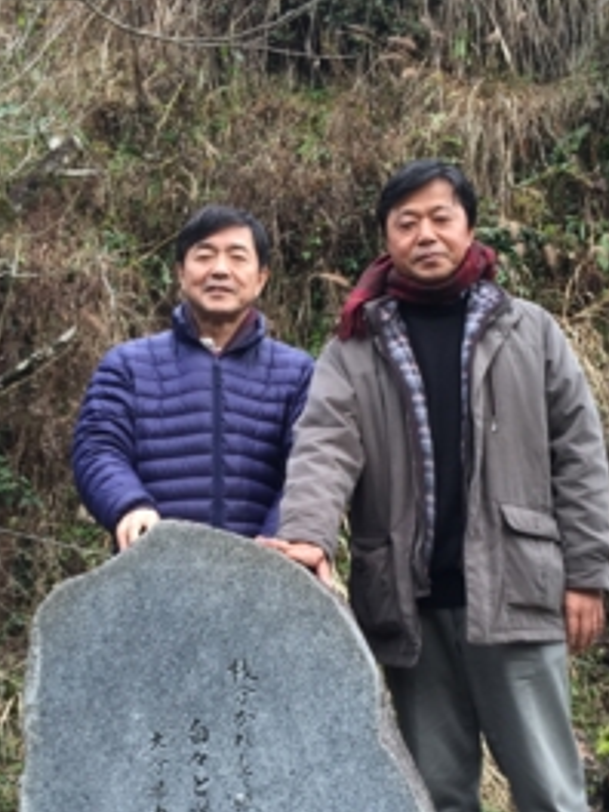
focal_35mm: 55
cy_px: 547
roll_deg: +0.3
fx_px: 1290
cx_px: 294
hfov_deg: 26.6
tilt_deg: +2.3
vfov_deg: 34.6
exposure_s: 1/120
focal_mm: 4.15
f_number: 2.2
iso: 32
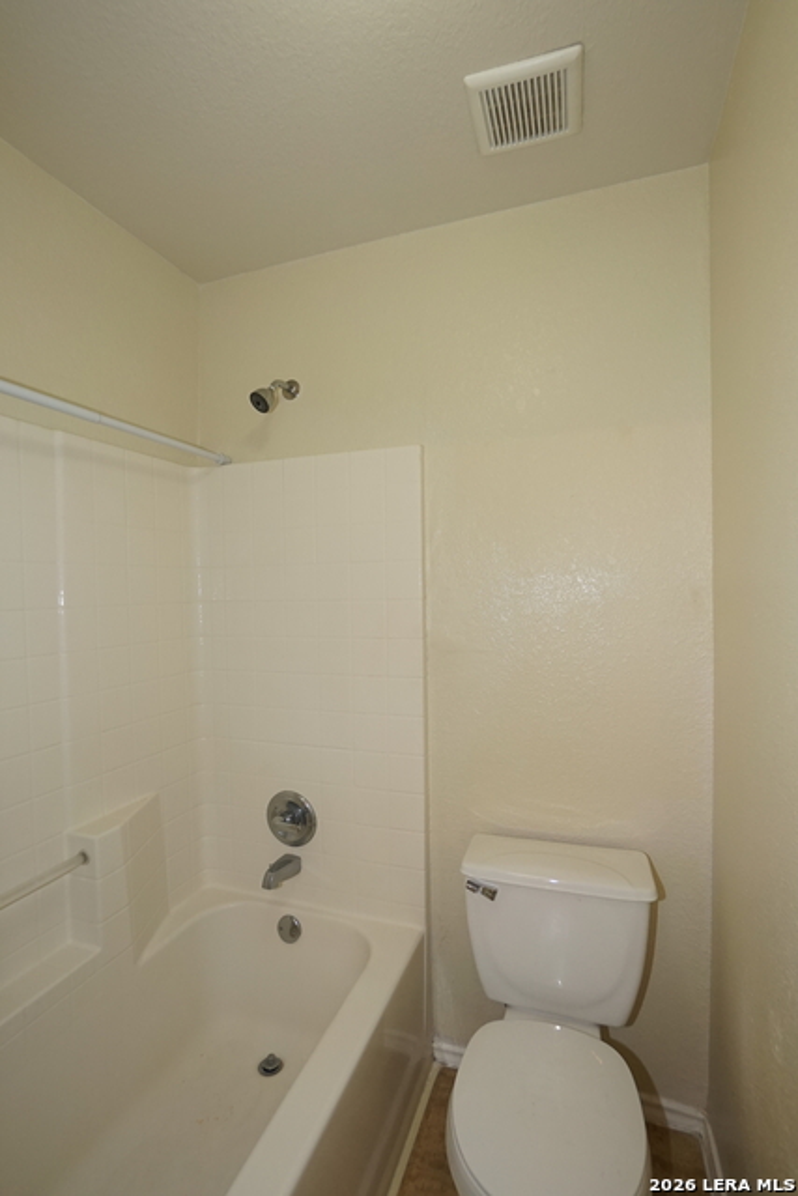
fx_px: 532
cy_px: 598
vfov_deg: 96.7
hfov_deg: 73.8
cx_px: 399
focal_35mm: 16
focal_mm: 11
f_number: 4
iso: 640
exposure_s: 1/160
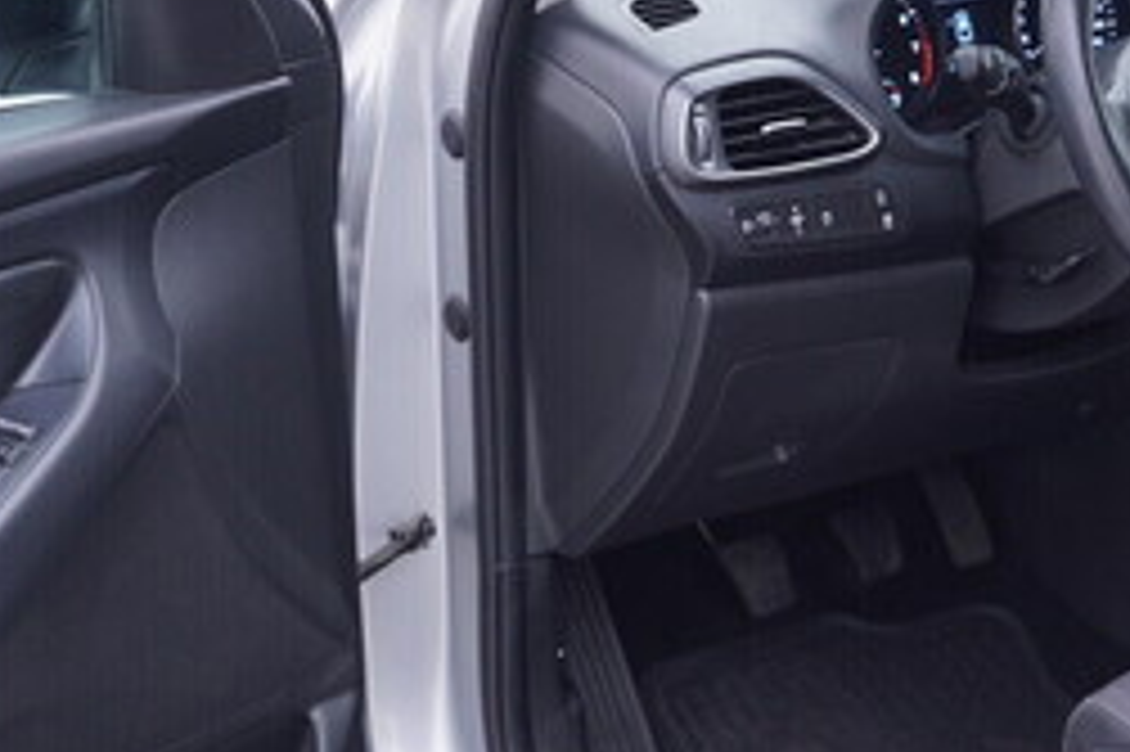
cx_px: 675
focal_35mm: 79
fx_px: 2478
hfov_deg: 25.6
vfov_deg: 17.2
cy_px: 335
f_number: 2.8
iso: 125
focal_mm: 24
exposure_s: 1/40
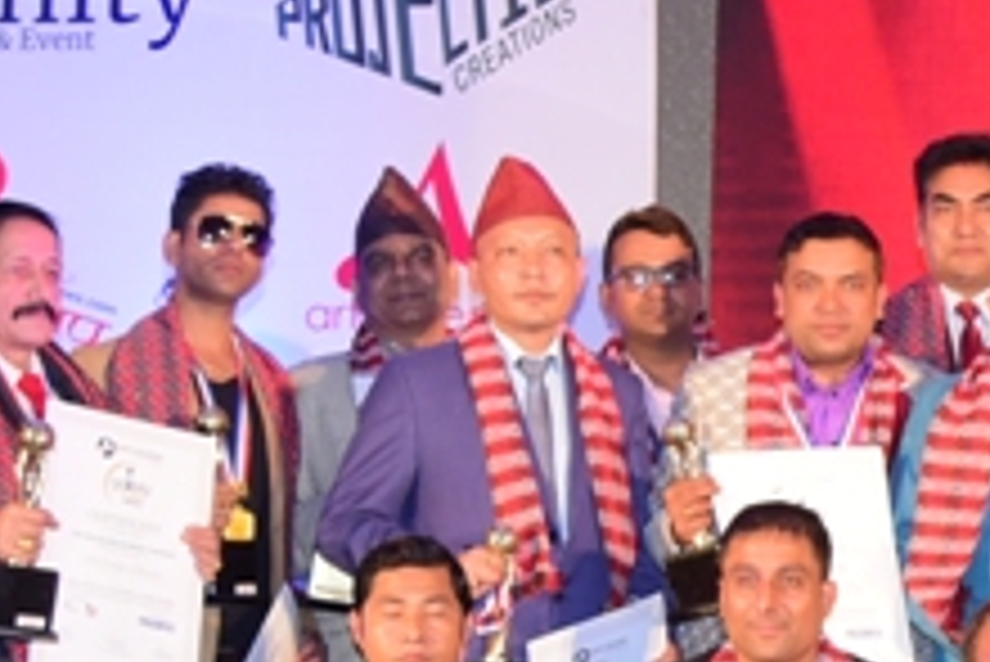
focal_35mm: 149
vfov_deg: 9.2
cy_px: 482
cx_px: 1341
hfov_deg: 13.2
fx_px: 4100
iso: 1250
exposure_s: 1/125
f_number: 5
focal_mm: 32
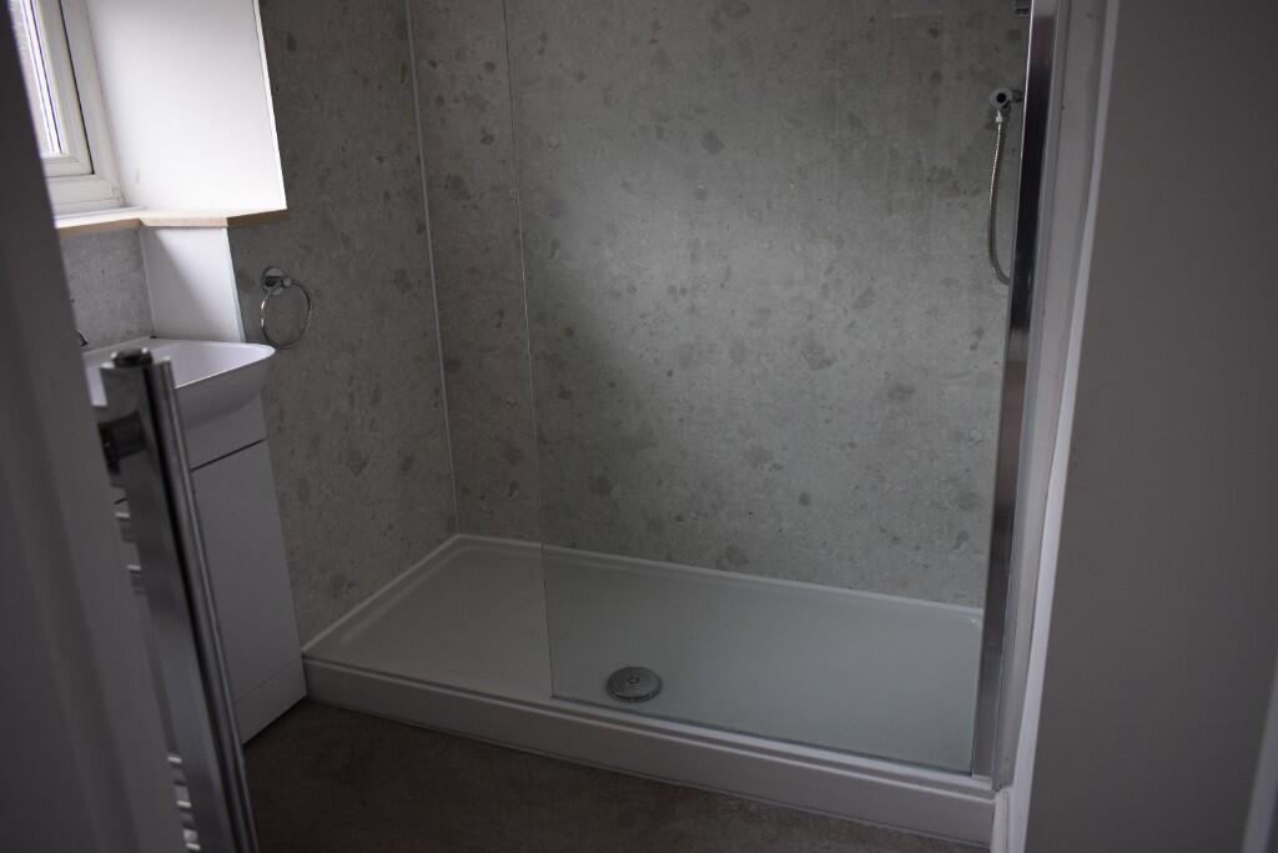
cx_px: 639
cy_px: 426
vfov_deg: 47.9
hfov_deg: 67.4
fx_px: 959
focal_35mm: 27
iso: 400
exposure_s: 1/100
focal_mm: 18
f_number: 5
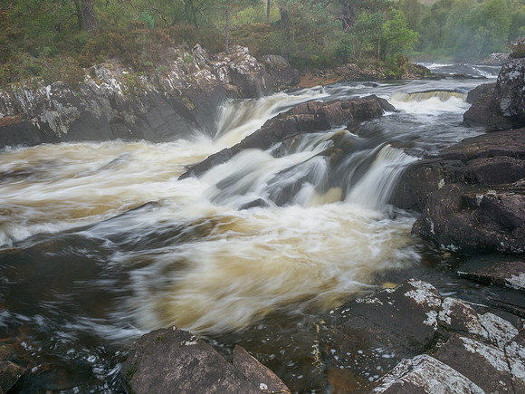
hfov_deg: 71.6
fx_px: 364
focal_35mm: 24
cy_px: 197
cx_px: 262
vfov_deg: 56.8
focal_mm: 12
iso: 400
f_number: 7.1
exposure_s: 1/4
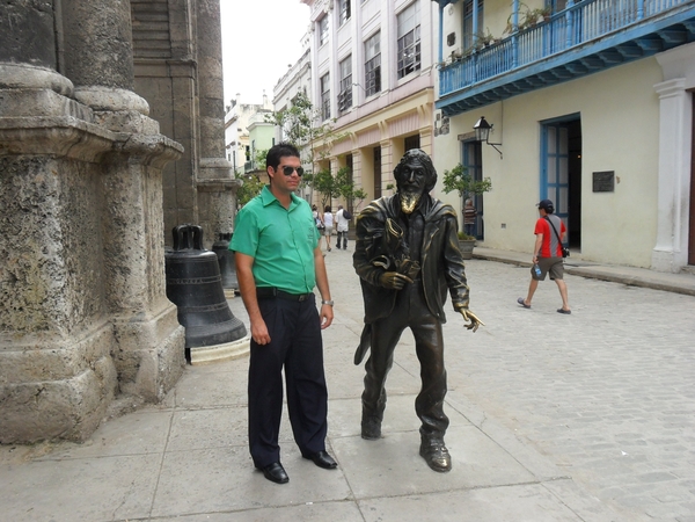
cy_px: 261
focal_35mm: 32
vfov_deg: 44.2
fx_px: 642
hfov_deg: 56.8
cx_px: 348
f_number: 3.7
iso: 100
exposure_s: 1/250
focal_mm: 5.7
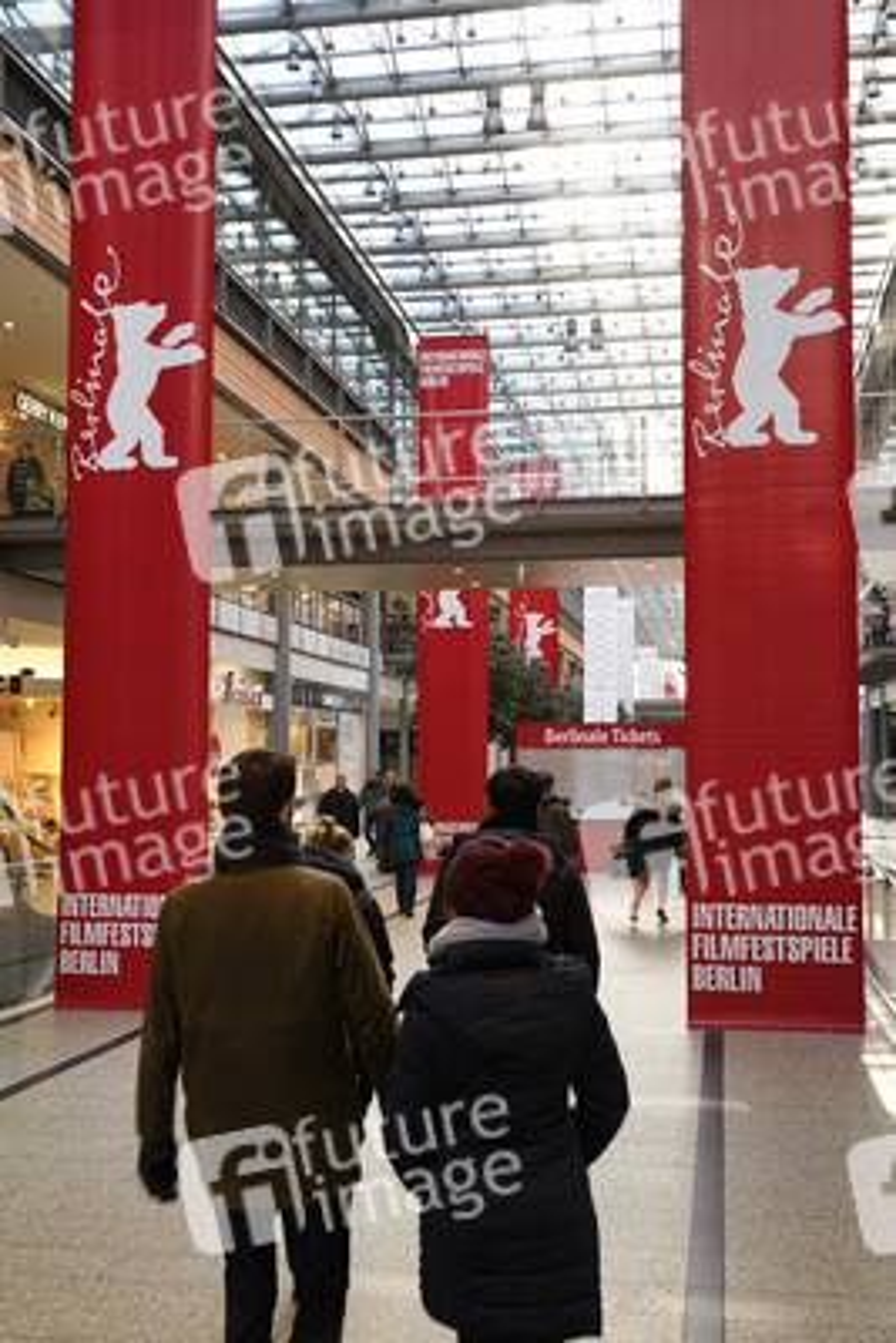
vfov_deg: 49.5
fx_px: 1455
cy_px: 672
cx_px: 448
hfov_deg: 34.2
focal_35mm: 39
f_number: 5.6
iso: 125
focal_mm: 39
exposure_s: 1/40
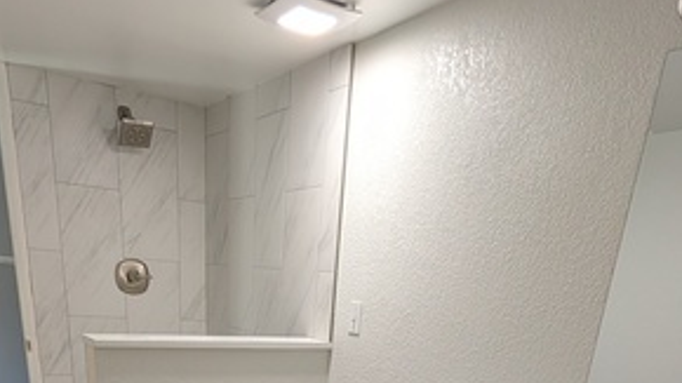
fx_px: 542
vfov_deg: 29.7
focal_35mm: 30
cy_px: 519
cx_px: 327
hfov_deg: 64.3
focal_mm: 2.02
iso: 55
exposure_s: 1/54
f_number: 1.7
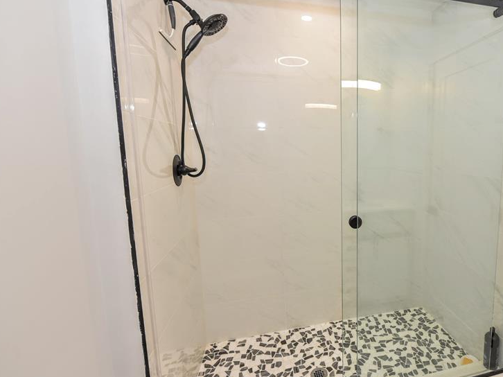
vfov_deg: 68.6
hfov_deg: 81.1
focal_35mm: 19
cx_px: 345
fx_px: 276
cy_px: 180
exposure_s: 1/100
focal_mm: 14
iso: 800
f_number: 5
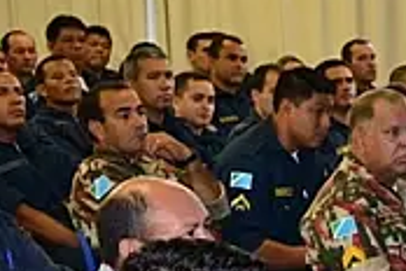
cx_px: 707
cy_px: 297
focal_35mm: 188
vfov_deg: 7.3
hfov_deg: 10.4
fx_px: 2120
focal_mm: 34
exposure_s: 1/30
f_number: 4.2
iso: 800
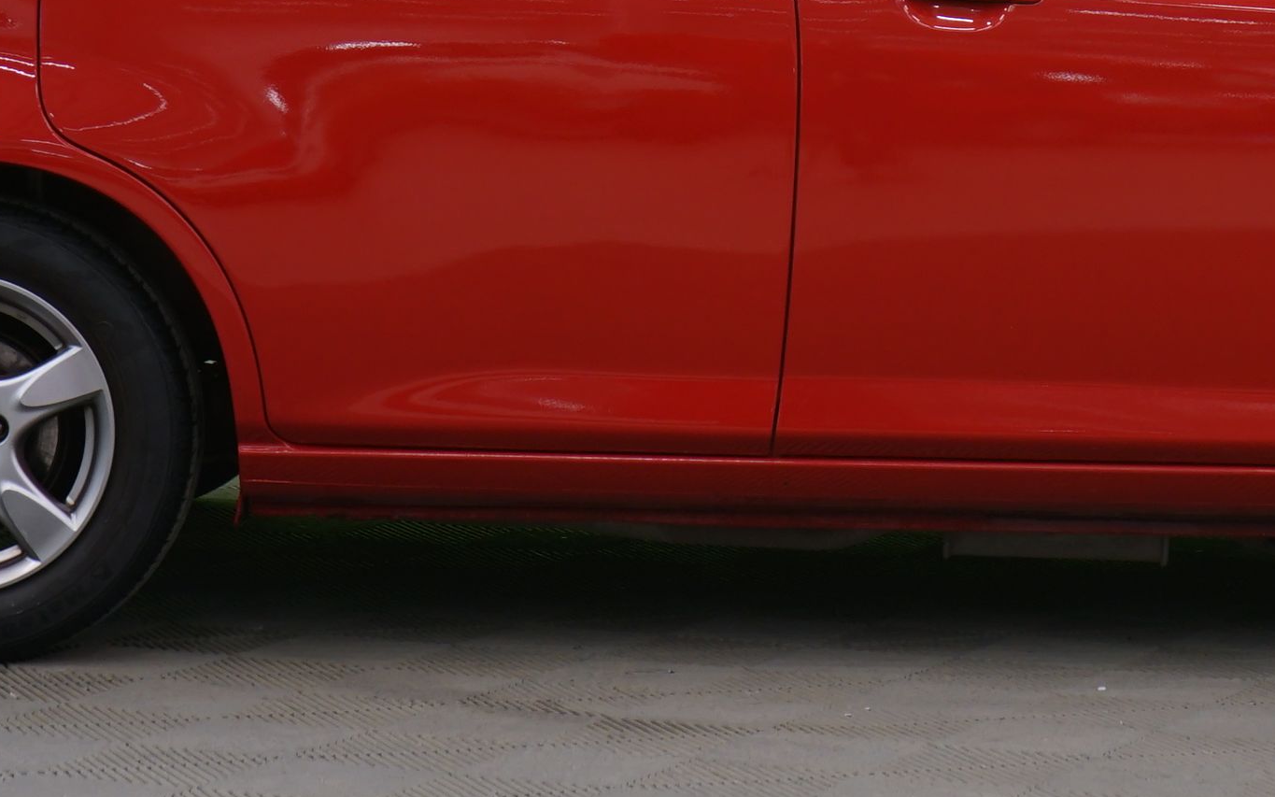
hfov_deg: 14.4
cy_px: -171
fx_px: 5003
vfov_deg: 9.0
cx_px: 1003
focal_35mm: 144
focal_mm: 49
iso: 400
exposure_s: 1/8
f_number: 5
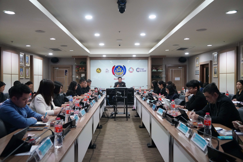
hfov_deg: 61.9
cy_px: 81
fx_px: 203
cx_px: 122
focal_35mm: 30
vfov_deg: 43.6
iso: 8000
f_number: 5
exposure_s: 1/250
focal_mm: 30
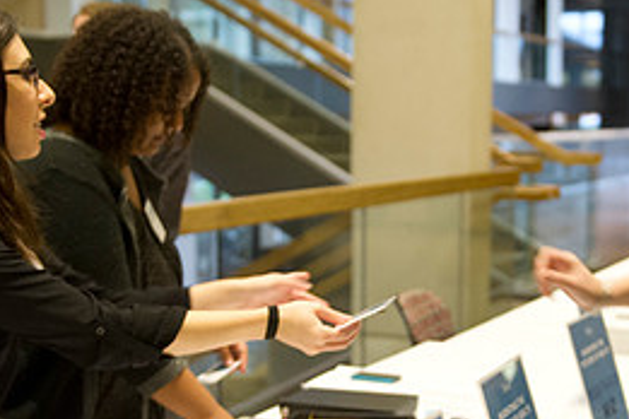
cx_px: 407
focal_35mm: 71
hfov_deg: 28.3
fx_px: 1240
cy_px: 267
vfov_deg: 19.1
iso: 2500
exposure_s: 1/80
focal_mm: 32
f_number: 2.8
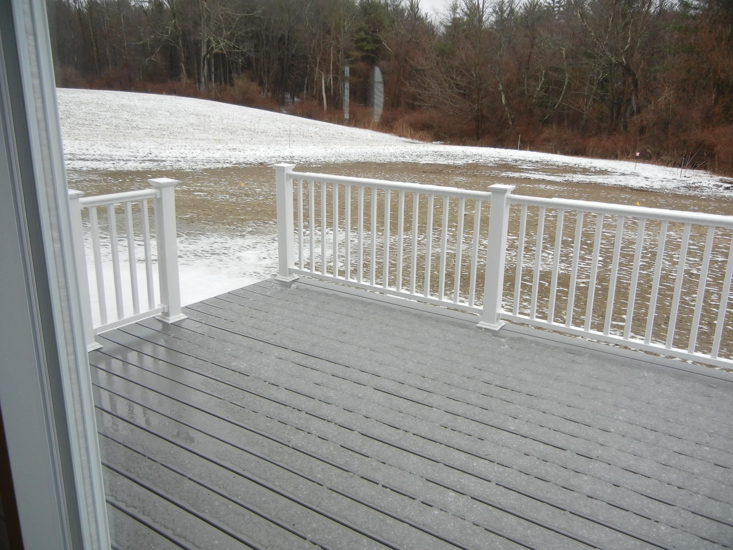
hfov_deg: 60.0
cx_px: 366
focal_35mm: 30
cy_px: 275
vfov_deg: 46.8
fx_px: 635
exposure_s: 1/186
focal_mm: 5.4
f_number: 3.5
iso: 160
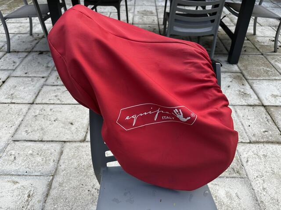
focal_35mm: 24
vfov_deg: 56.8
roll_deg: +0.6
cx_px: 140
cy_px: 105
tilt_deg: -40.6
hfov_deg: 71.6
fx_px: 195
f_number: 1.78
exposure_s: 1/580
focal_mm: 6.86
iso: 80
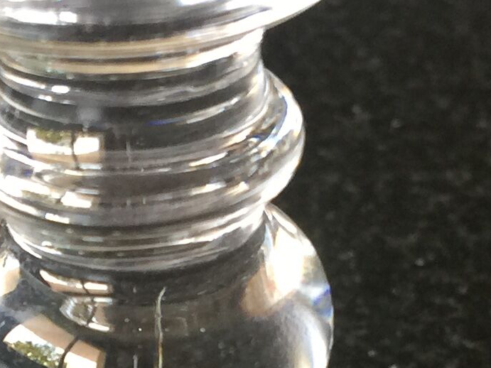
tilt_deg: -35.3
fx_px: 1943
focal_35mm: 137
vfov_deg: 10.6
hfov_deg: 14.3
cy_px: 448
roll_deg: +5.5
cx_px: 47
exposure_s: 1/33
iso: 50
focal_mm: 4.15
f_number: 2.2
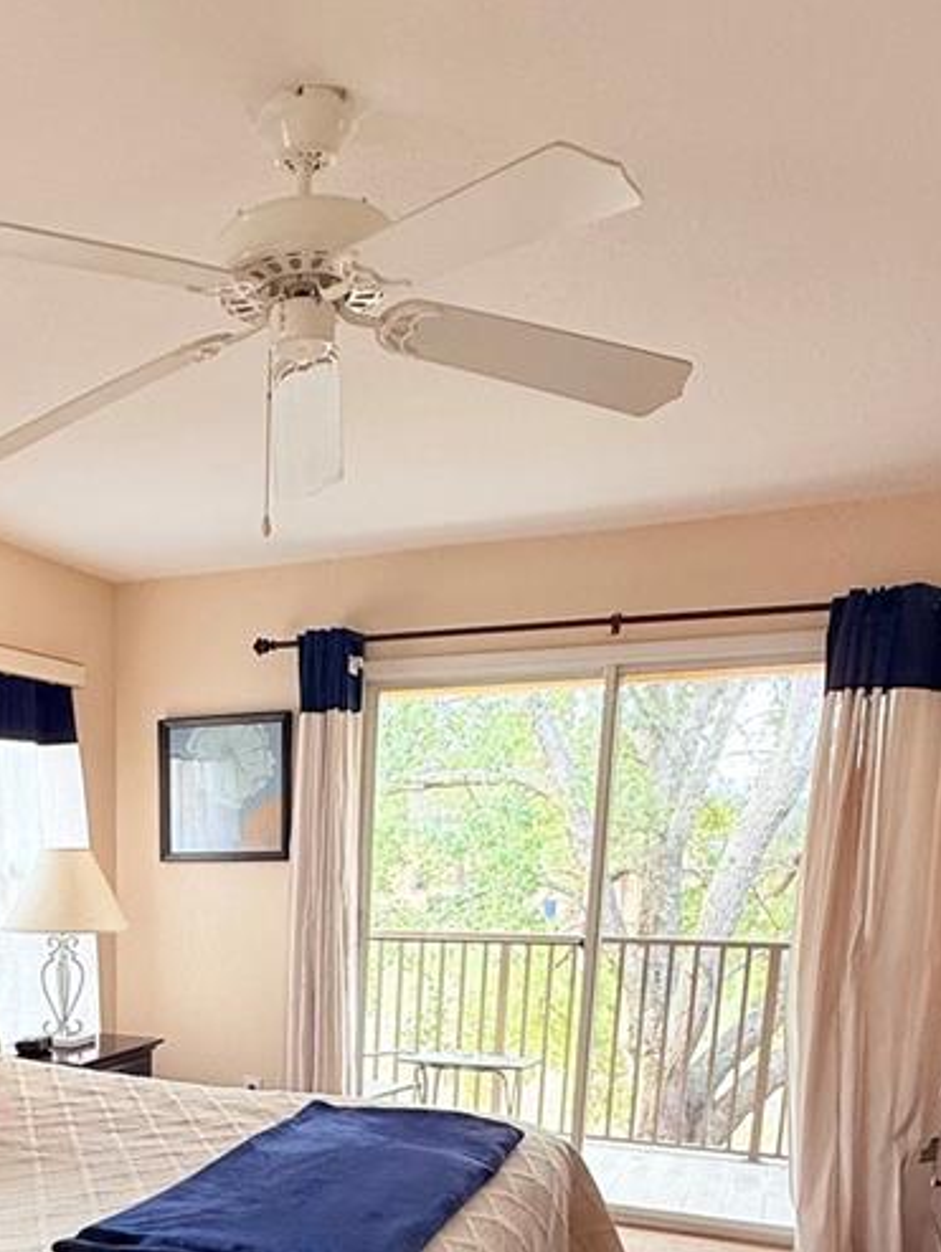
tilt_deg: -11.2
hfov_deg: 39.6
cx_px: 145
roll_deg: -0.7
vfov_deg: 48.6
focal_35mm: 34
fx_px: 1231
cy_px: 1113
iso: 125
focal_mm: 2.22
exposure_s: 1/99
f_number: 2.2
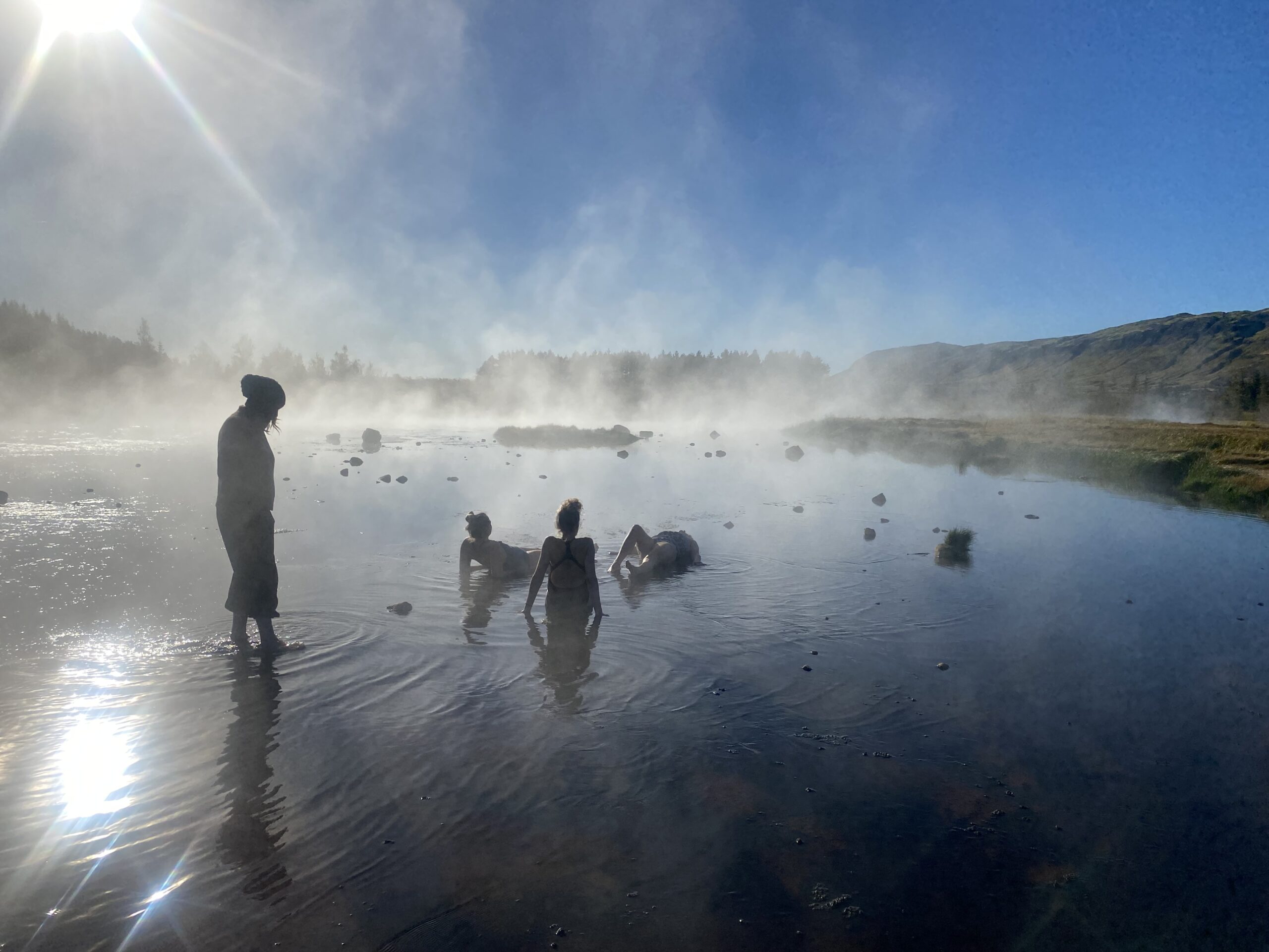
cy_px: 476
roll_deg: -0.7
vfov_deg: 53.1
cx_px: 634
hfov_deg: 67.3
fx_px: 953
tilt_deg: -7.7
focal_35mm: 26
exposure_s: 1/11494
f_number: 1.8
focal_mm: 4.25
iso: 32
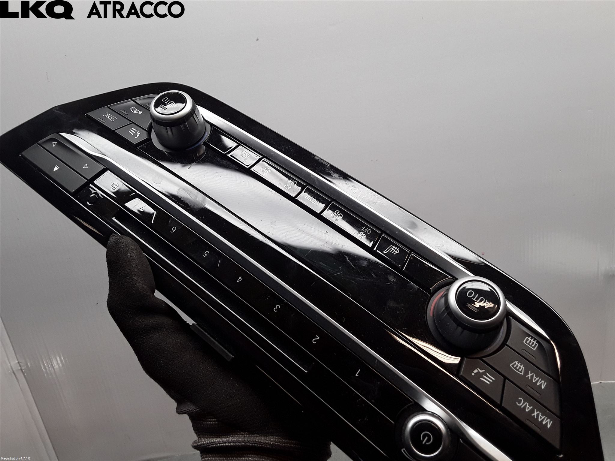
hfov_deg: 63.4
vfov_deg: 49.7
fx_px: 497
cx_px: 308
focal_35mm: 28
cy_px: 230
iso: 40
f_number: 1.9
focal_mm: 2.91
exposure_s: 1/100
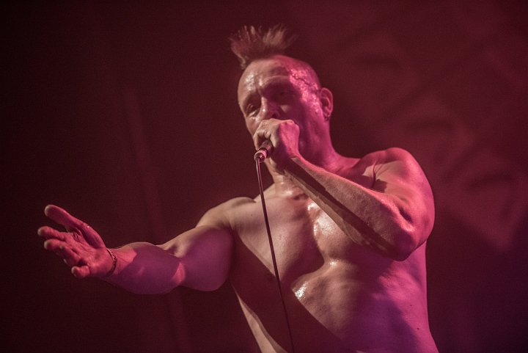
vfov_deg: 7.4
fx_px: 2715
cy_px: 176
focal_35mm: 185
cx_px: 264
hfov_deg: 11.1
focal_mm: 185
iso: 2500
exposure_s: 1/80
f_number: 2.8
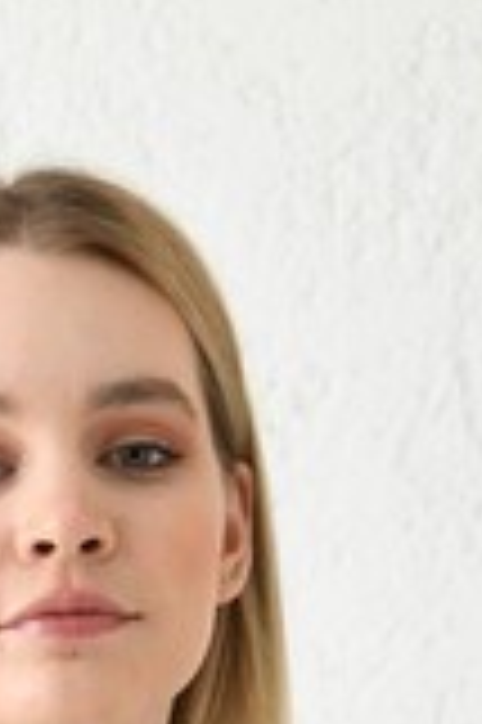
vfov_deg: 7.7
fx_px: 5152
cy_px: 1444
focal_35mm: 256
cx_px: 0
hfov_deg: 5.3
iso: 100
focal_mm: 55
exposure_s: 1/160
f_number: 5.6
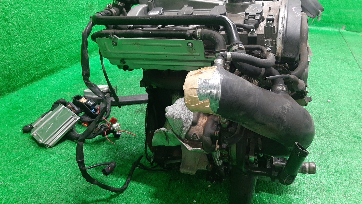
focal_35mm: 29
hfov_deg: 66.1
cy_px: 88
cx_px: 177
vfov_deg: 40.1
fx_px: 278
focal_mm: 3.93
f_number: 1.7
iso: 232
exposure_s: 1/50
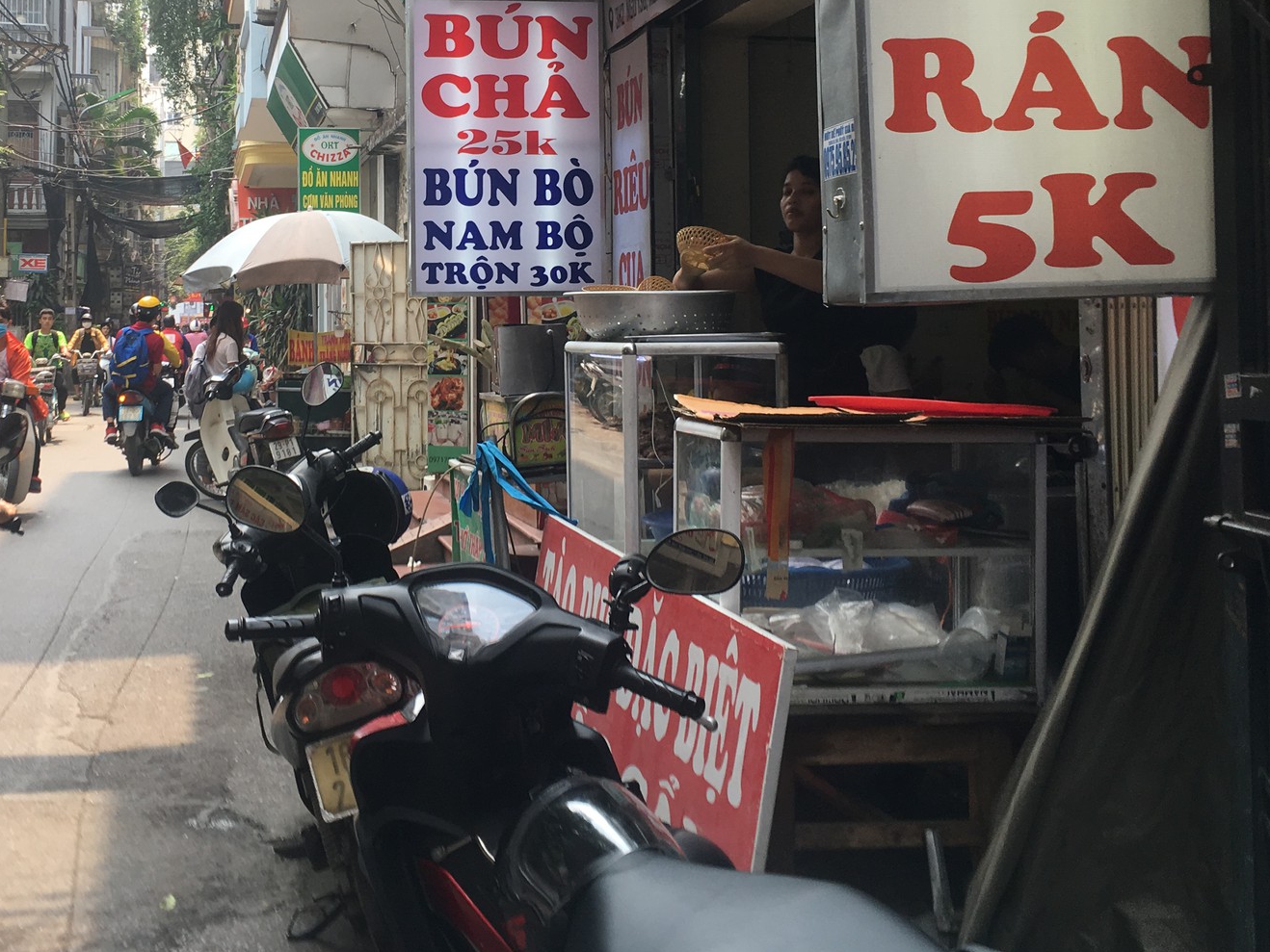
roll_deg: +0.1
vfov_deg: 32.4
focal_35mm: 44
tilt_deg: +2.6
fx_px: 1615
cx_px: 466
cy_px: 268
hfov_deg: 42.6
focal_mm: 4.15
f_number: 2.2
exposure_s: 1/277
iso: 25
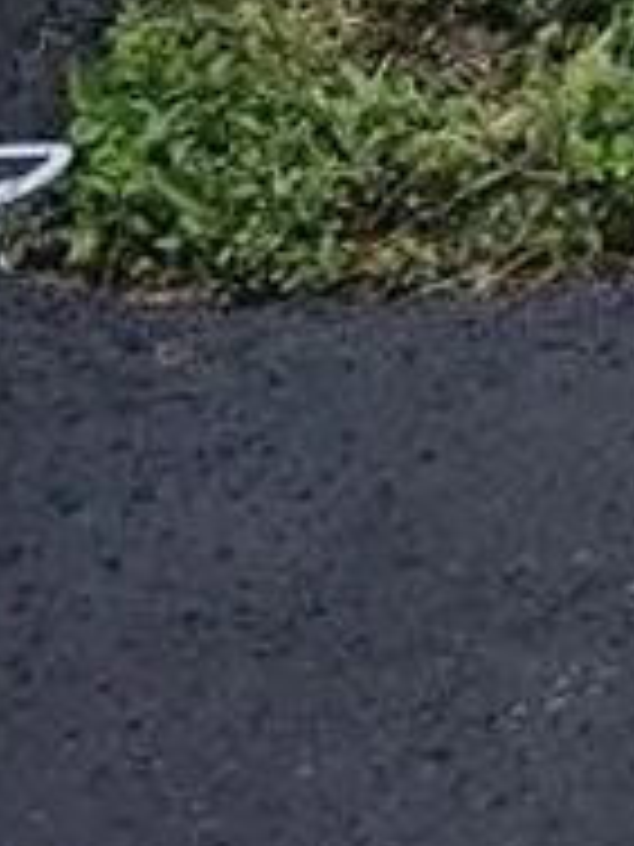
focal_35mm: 167
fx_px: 4078
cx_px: 2176
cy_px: -2207
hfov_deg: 7.4
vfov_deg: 8.4
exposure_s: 1/592
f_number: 1.8
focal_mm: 5.4
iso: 25
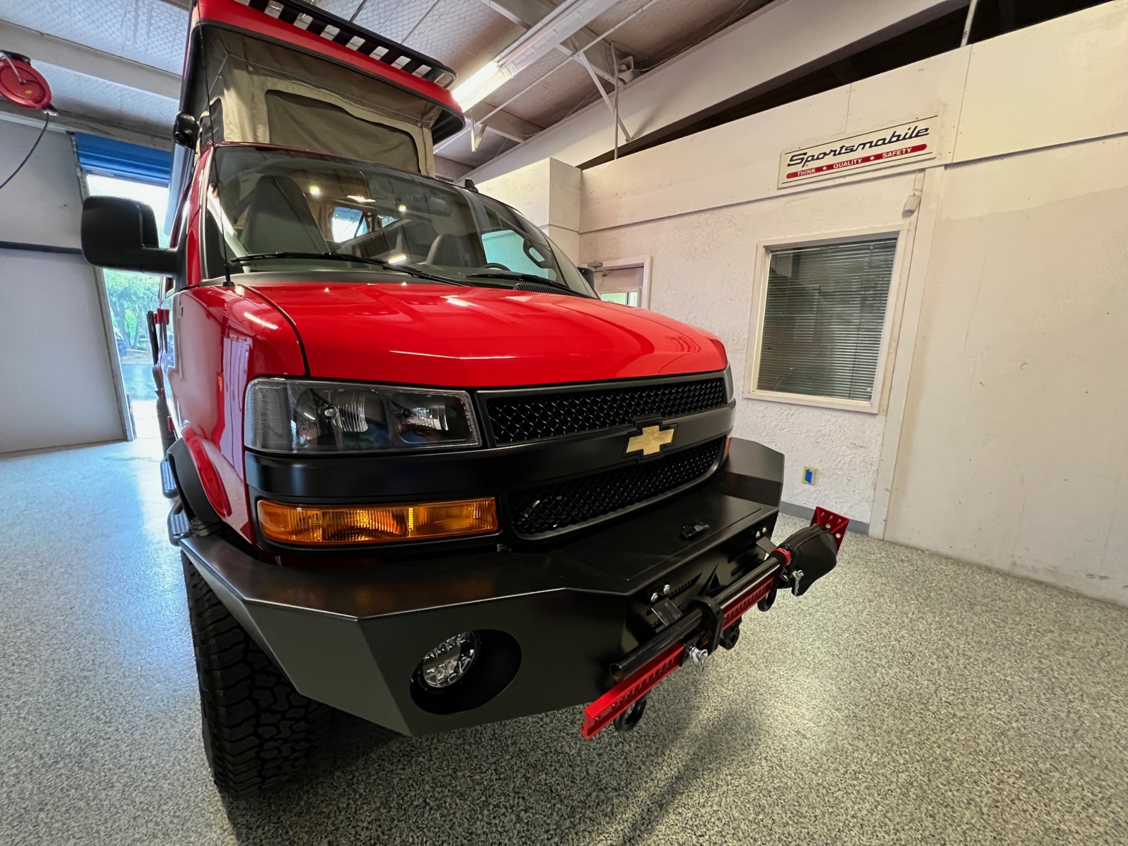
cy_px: 423
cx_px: 564
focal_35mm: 13
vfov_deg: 89.9
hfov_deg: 106.2
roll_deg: -0.9
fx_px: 424
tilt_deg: -11.4
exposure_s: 1/60
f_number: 1.8
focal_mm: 1.57
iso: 800
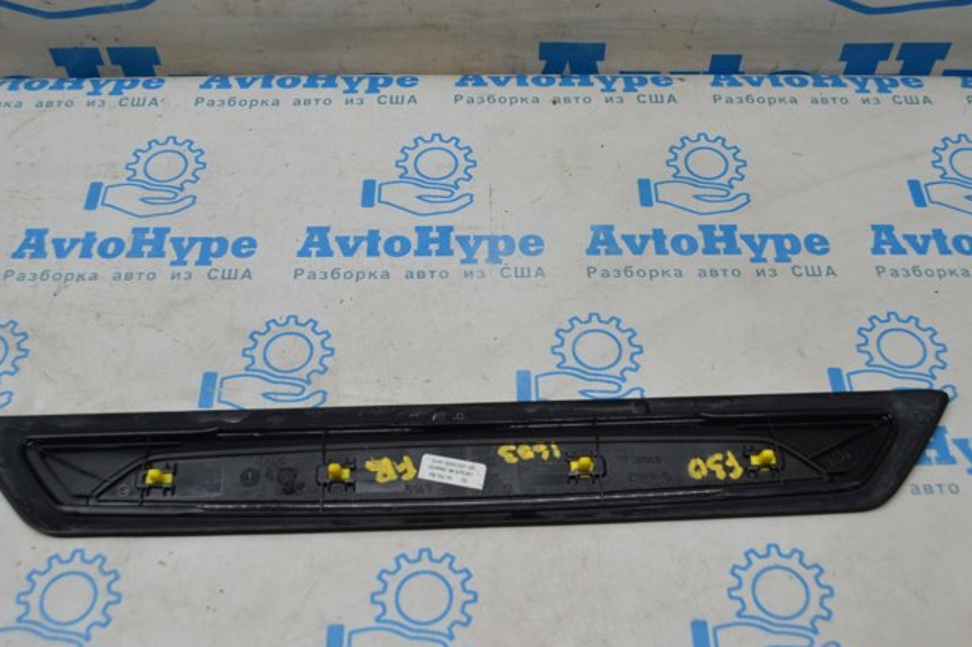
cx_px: 489
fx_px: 1079
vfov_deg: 33.3
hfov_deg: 48.5
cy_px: 321
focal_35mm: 40
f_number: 5
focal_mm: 26
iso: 400
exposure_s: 1/100
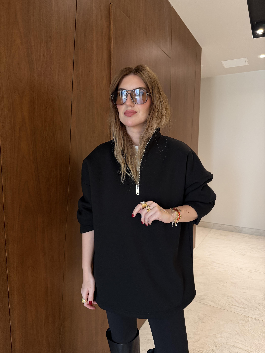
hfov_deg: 56.8
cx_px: 132
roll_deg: +0.1
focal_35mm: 24
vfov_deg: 71.6
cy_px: 176
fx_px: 245
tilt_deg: -5.2
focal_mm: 6.76
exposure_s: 1/50
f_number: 1.78
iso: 500
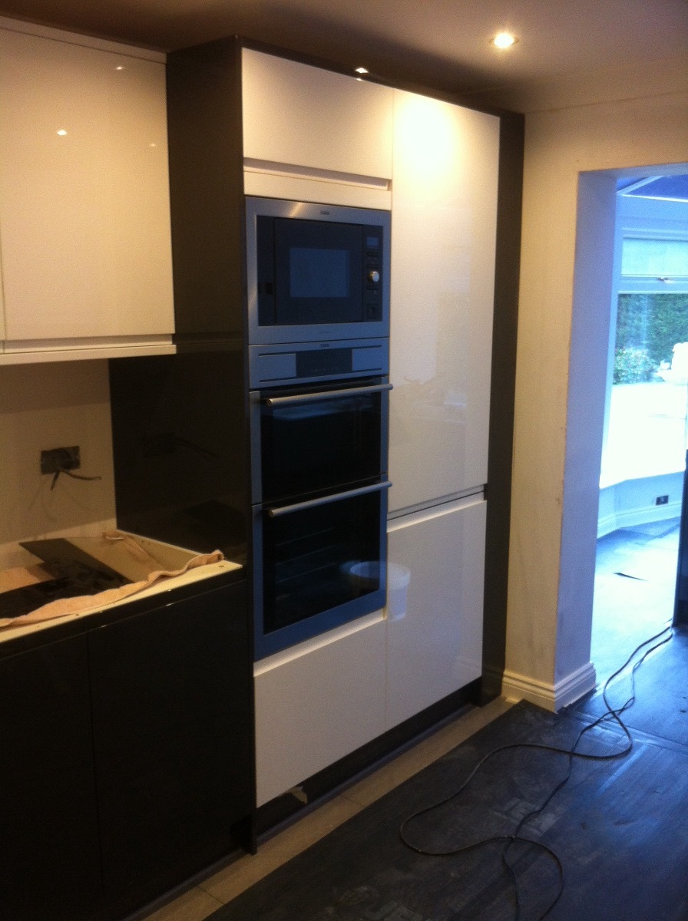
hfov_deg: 40.6
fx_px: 930
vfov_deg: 52.7
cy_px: 460
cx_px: 344
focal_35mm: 35
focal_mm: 3.85
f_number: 2.8
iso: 125
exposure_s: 1/15
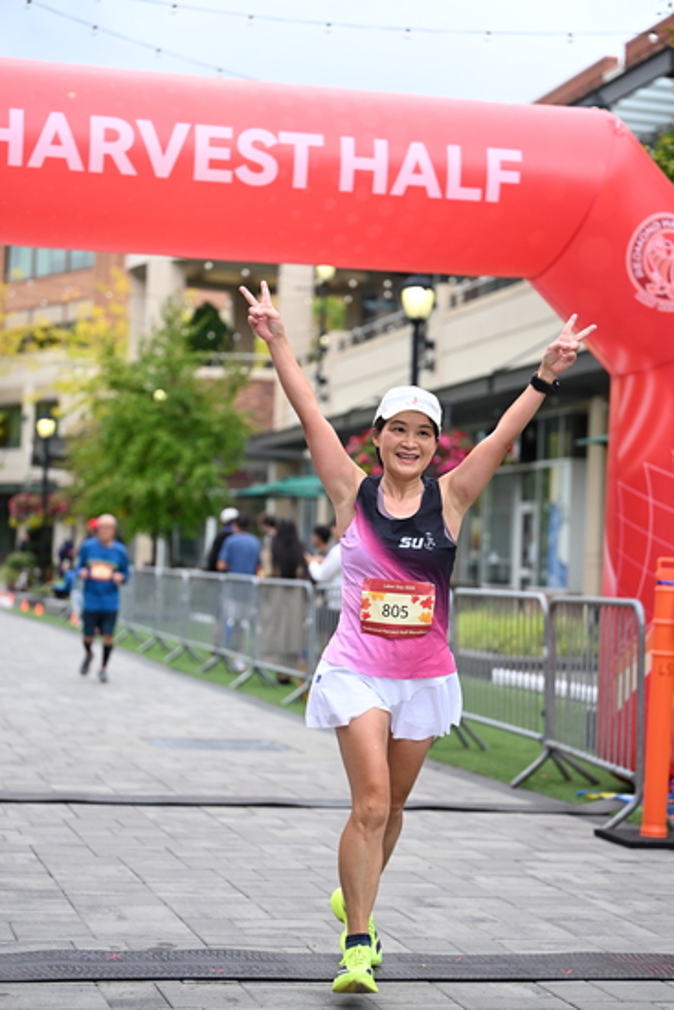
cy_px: 505
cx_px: 337
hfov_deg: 18.2
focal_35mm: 75
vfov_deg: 27.0
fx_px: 2105
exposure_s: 1/2000
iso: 640
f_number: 2.8
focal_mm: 75
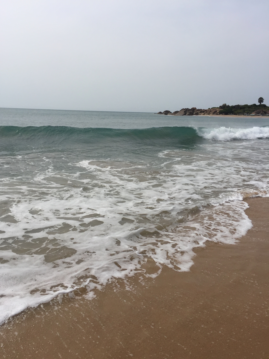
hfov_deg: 48.2
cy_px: 180
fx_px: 300
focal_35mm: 29
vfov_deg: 61.7
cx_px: 134
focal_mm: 4.15
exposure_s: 1/4950
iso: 32
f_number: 2.2
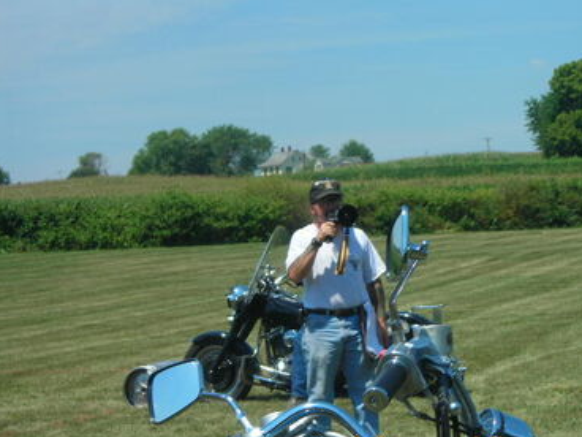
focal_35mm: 126
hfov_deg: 15.6
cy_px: 225
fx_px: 2118
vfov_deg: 11.8
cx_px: 312
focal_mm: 19.2
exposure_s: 1/256
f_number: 5.3
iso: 50
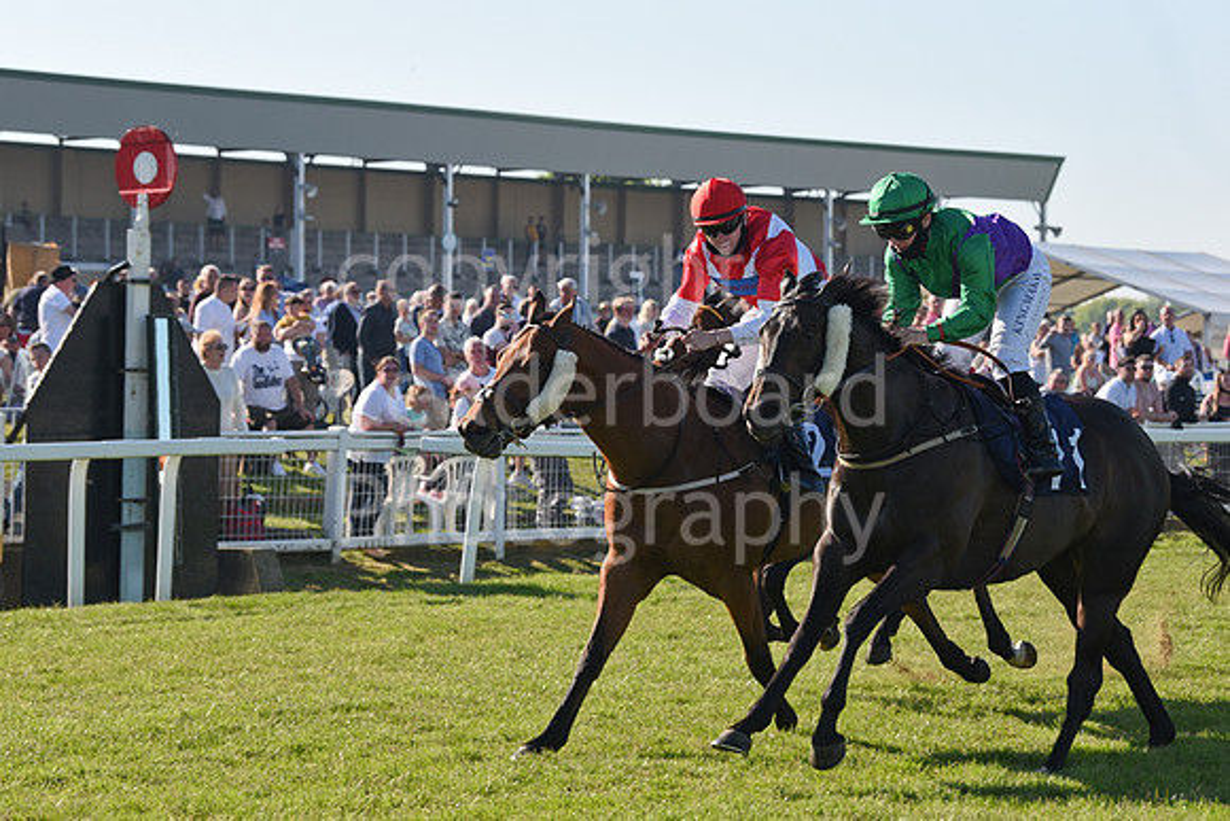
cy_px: 410
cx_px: 615
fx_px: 3964
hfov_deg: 17.6
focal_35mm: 116
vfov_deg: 11.8
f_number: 6.3
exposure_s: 1/1600
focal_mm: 116
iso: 500
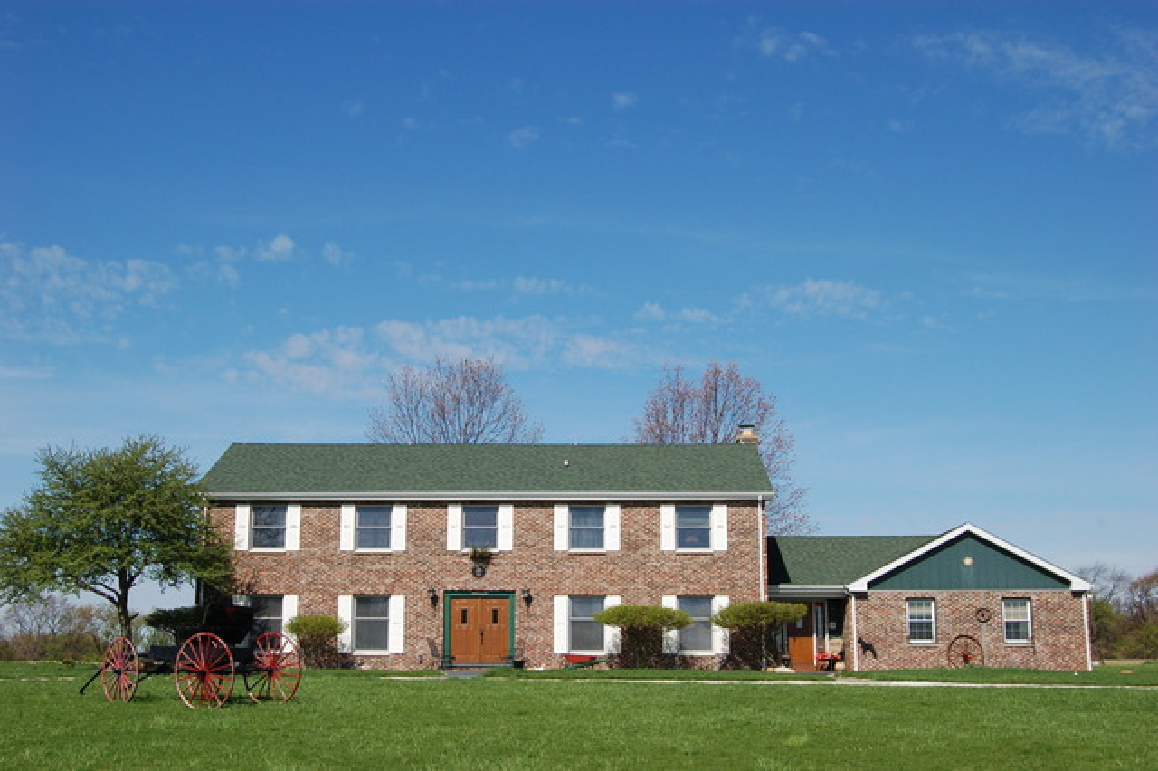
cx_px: 579
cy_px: 386
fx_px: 1350
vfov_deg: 31.9
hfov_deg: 46.4
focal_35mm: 42
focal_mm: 28
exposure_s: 1/400
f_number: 10
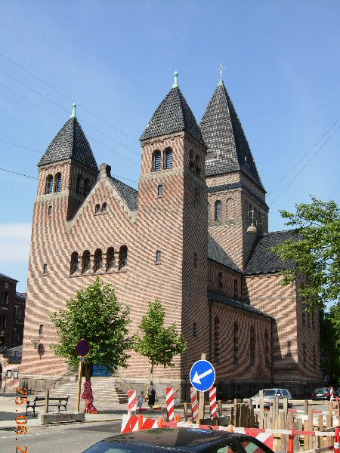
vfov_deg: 51.4
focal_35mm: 36
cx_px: 170
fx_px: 471
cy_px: 226
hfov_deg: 39.7
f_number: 5.4
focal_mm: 7.5
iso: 50
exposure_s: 1/287
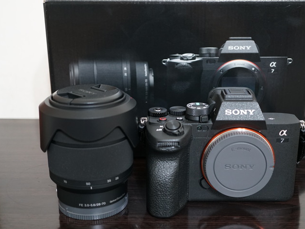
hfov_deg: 38.9
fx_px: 432
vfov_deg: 29.7
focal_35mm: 49
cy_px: 114
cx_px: 171
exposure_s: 1/25
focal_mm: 30
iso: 1000
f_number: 3.5
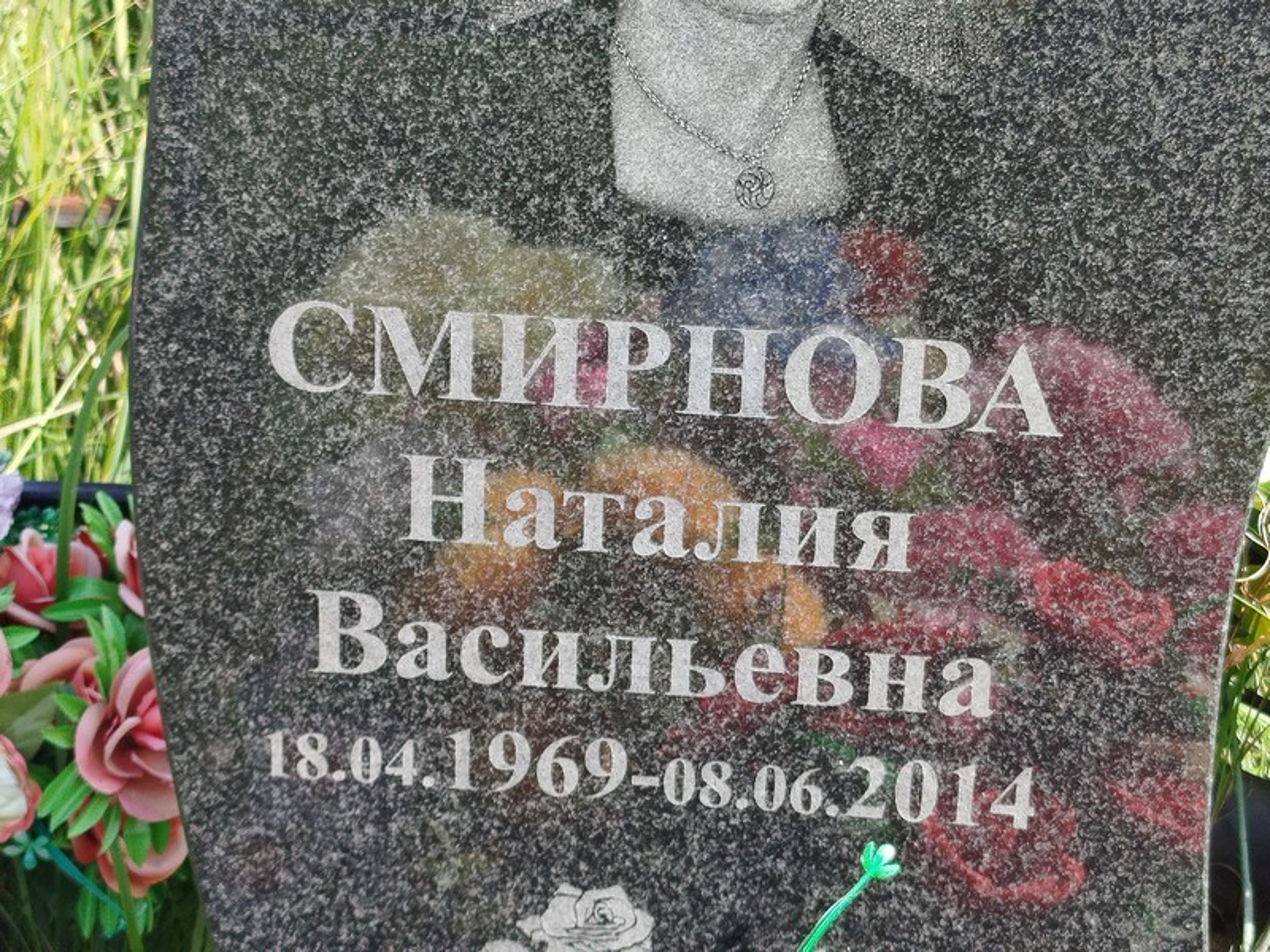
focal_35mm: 29
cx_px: 635
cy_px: 476
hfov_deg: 61.7
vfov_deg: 48.2
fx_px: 1064
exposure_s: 1/240
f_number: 1.7
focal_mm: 5.31
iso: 50
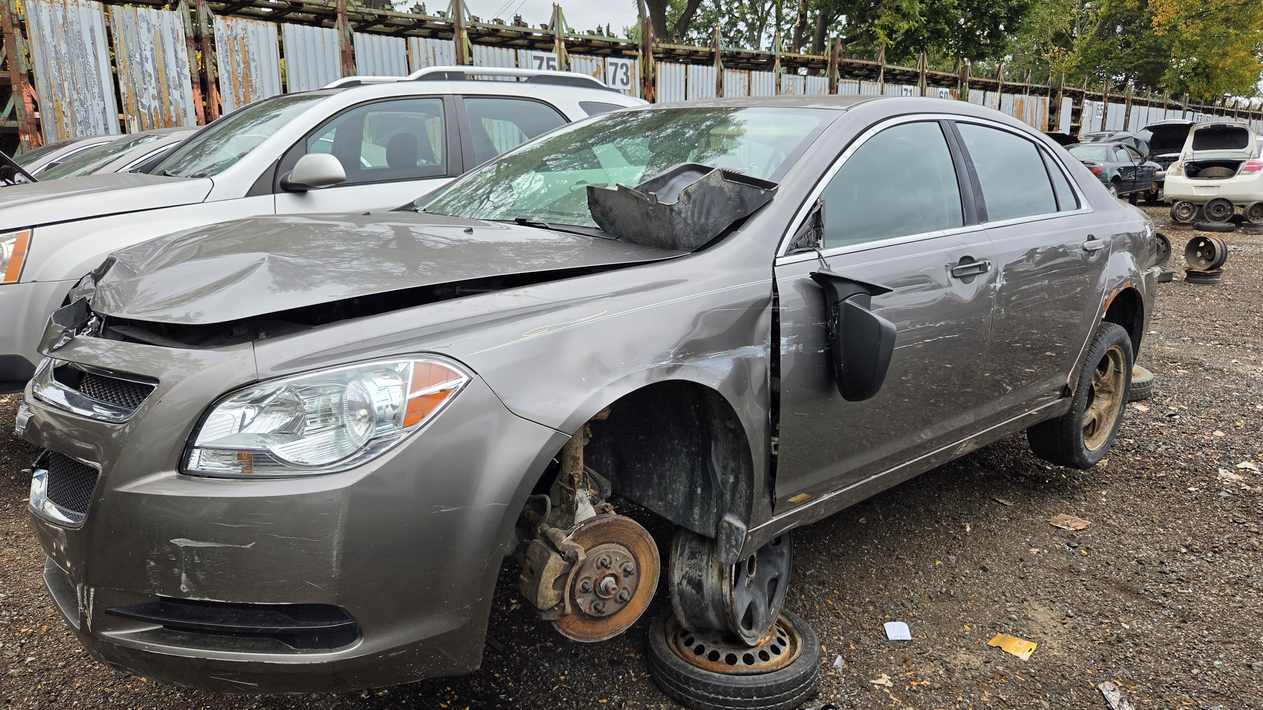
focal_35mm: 26
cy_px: 362
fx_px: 871
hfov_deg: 71.9
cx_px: 620
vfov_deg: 44.4
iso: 80
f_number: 1.8
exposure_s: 1/1354
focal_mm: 5.4
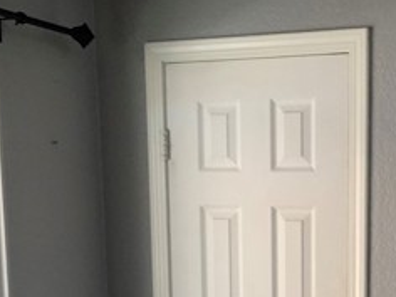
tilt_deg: -8.0
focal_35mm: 76
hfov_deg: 25.0
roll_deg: +0.7
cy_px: 367
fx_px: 869
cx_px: 349
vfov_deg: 18.3
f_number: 1.8
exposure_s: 1/30
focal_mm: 4
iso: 32
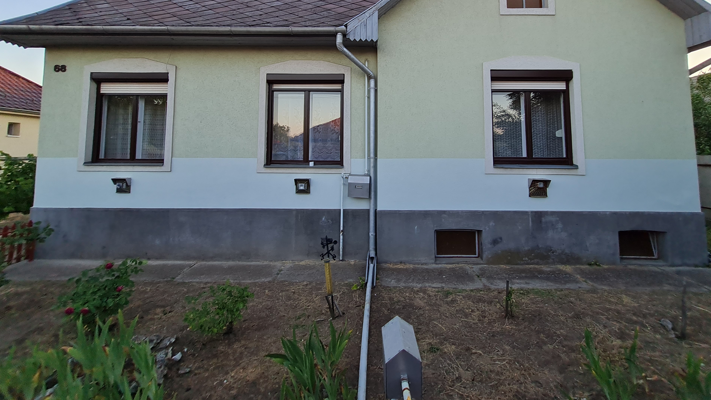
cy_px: 129
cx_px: 375
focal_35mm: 15
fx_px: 283
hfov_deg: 102.9
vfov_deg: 68.3
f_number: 2.2
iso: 50
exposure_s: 1/129
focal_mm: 1.74
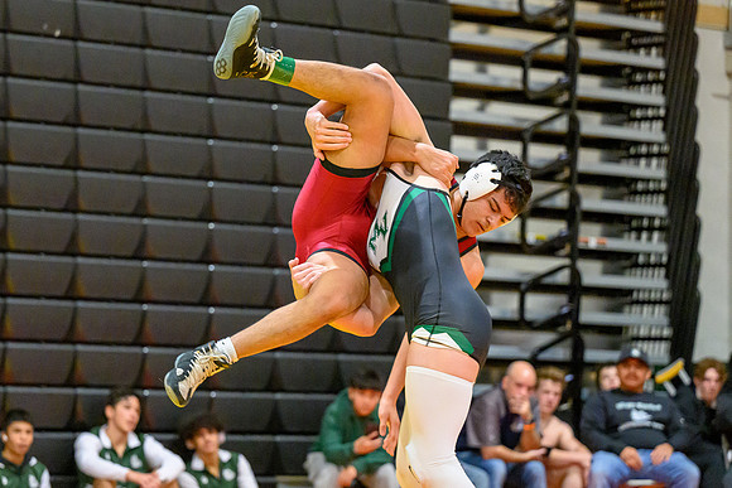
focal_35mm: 141
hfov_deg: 14.6
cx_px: 337
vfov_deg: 9.7
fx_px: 2864
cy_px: 301
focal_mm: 110
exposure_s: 1/640
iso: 12800
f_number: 2.8
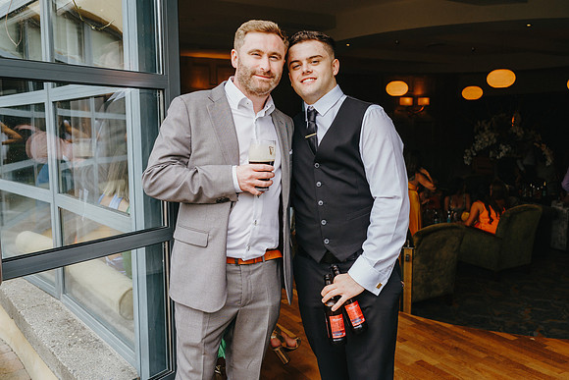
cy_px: 190
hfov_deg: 54.4
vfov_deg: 37.9
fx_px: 553
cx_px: 284
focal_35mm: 35
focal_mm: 35
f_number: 4.5
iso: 200
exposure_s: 1/200
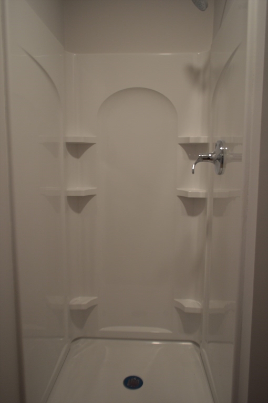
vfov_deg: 67.4
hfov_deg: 47.8
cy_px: 202
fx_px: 302
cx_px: 134
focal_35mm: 27
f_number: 3.5
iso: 400
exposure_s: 1/60
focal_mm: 18
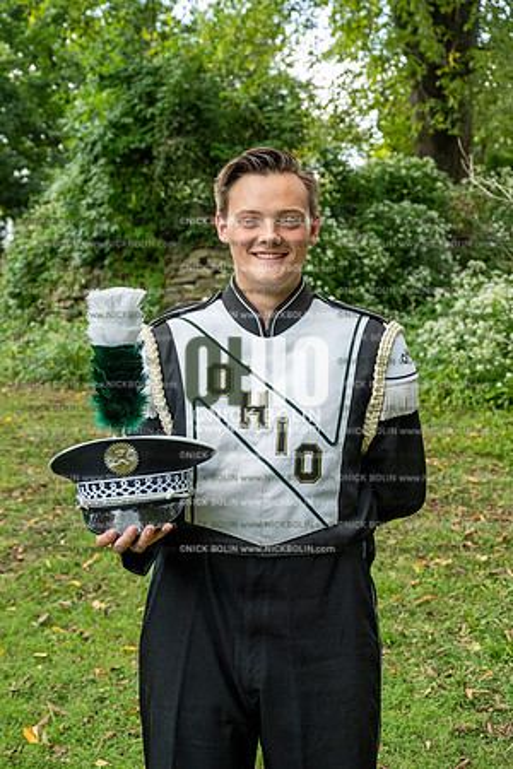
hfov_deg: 29.9
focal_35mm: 45
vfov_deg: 43.6
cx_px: 256
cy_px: 384
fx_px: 962
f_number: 5.6
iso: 1000
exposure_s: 1/640
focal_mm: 45
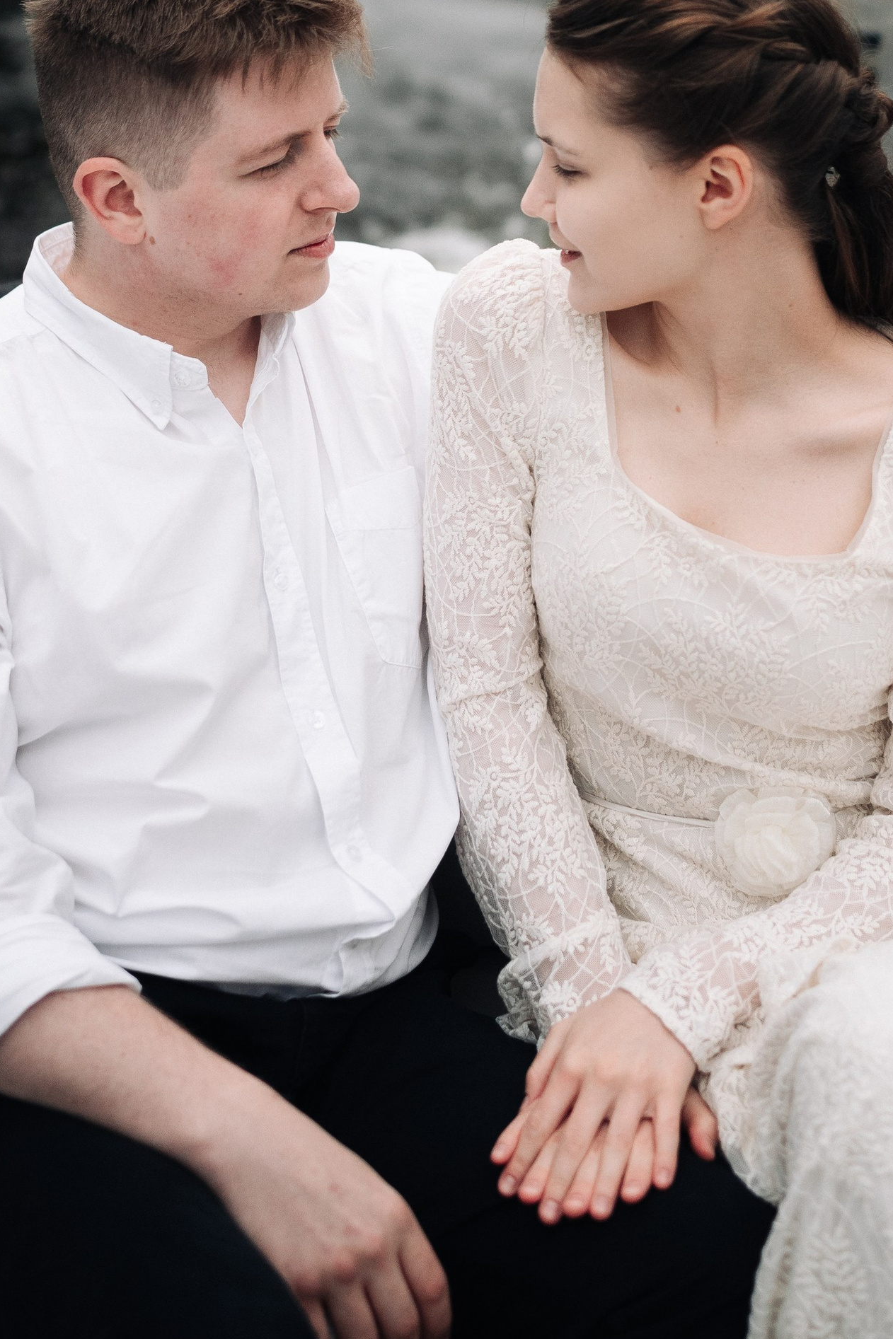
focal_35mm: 71
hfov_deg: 19.2
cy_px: 203
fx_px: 2642
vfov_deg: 27.7
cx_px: 490
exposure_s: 1/800
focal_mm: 35
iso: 500
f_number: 1.4
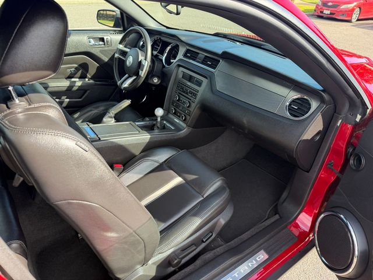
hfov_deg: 71.6
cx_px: 186
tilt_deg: -31.4
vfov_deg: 56.8
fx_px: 259
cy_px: 140
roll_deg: -1.8
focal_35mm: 24
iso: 100
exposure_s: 1/453
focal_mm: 6.76
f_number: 1.78
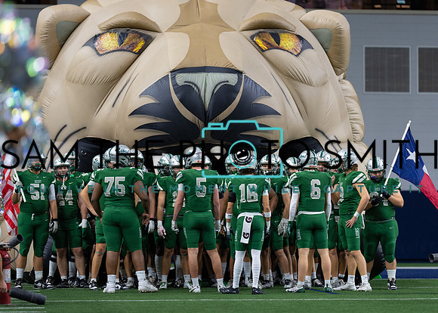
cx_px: 221
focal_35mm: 143
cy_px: 157
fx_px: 1784
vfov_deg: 10.0
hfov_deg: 14.0
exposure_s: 1/1000
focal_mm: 135
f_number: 1.8
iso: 1000
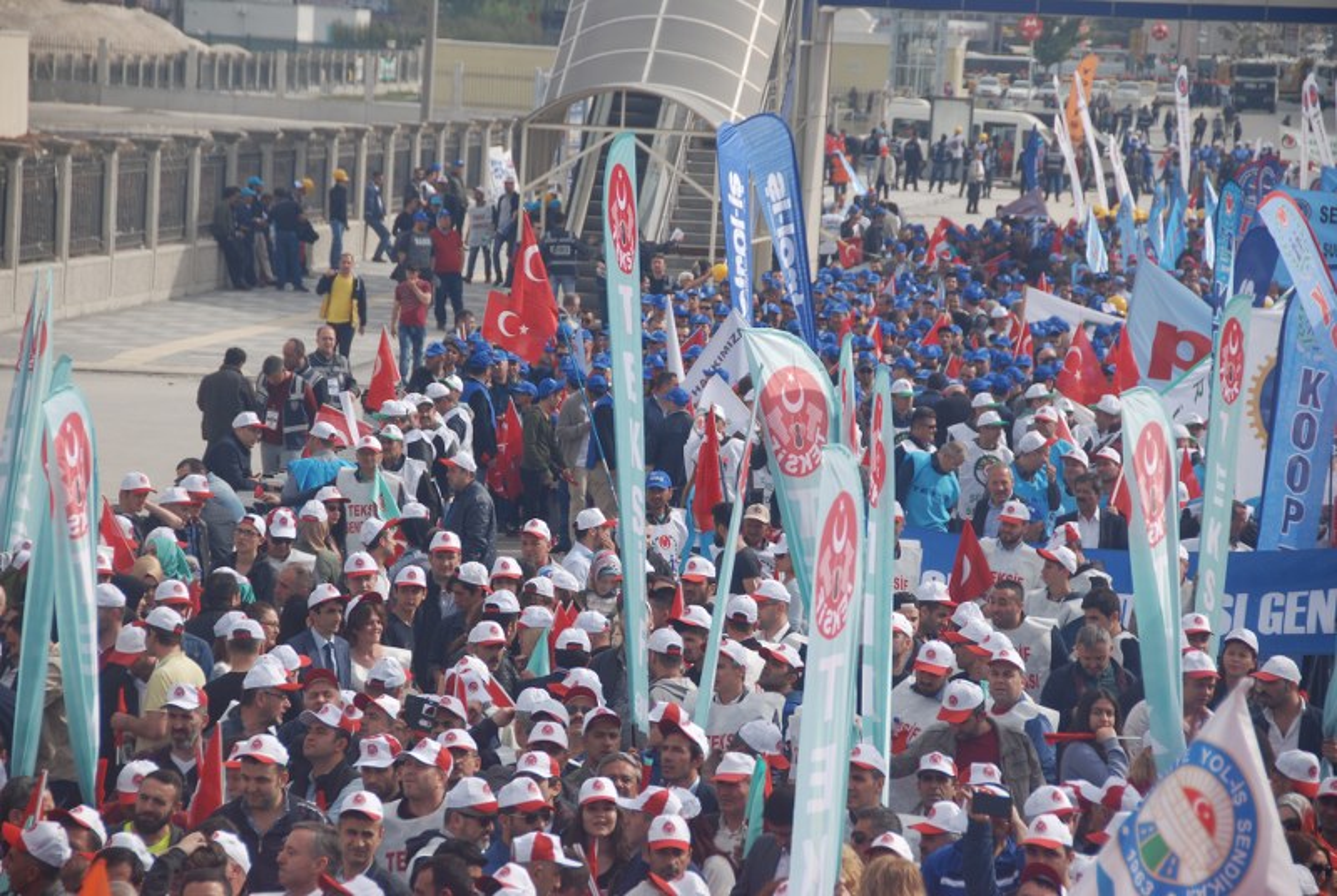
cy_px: 448
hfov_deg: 11.4
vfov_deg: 7.7
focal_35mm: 180
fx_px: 6695
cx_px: 668
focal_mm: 120
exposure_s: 1/500
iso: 125
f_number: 5.6
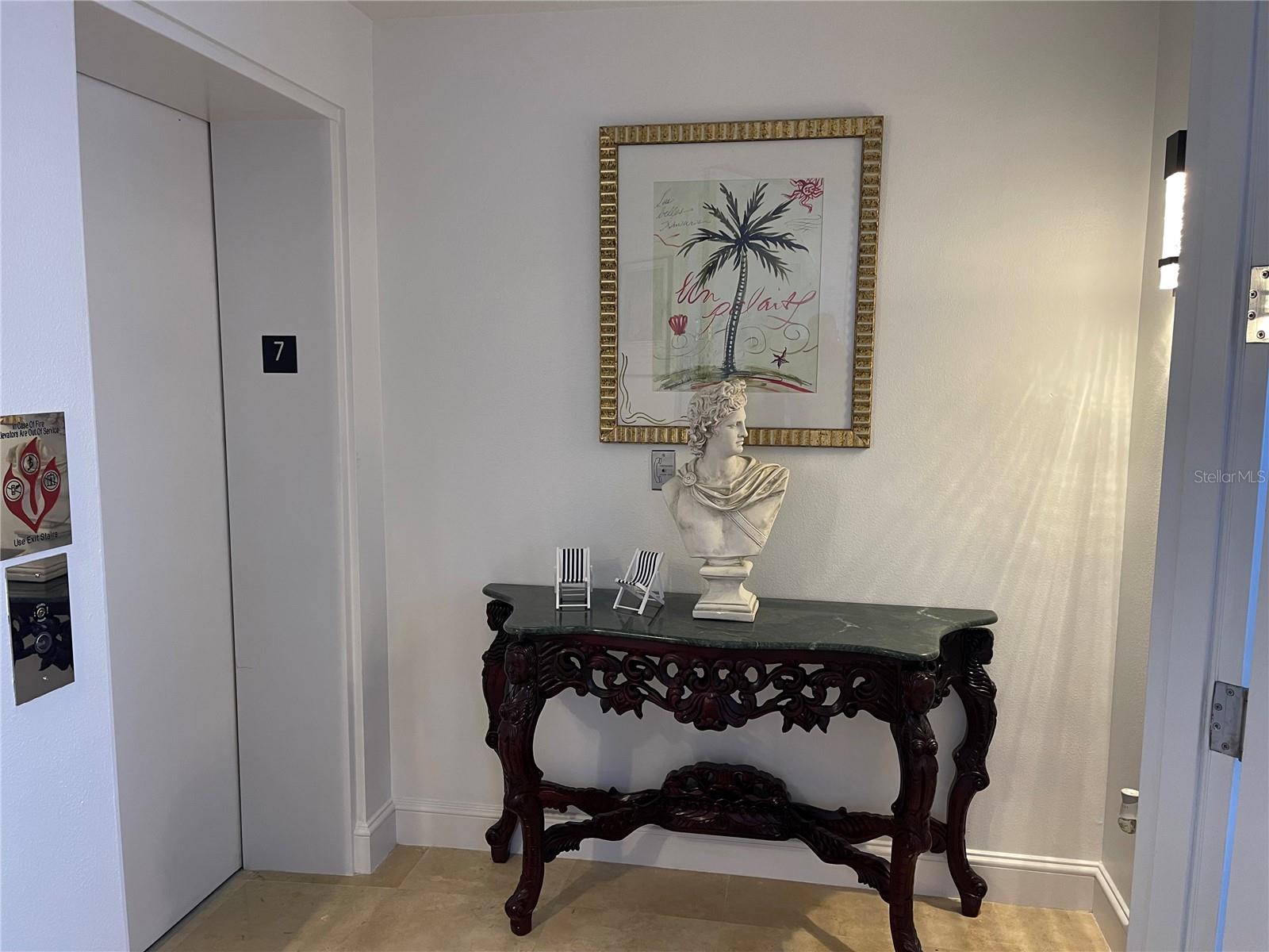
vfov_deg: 54.9
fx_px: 916
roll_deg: +0.1
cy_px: 476
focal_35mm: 25
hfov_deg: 69.4
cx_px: 634
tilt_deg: -8.4
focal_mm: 5.1
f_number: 1.6
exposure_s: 1/60
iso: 125
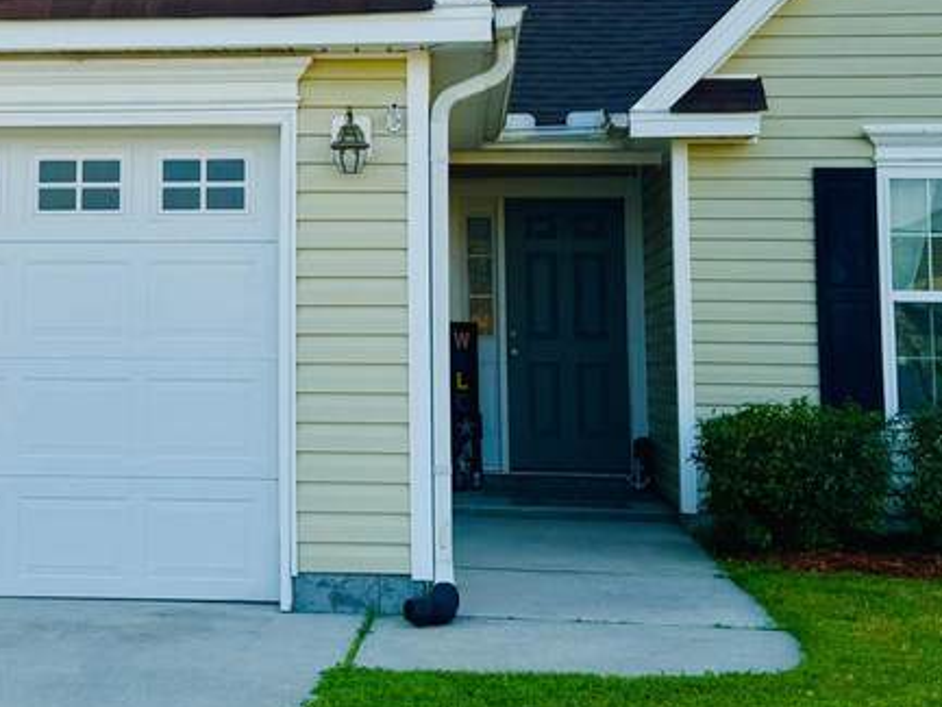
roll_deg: -0.6
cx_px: 226
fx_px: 1933
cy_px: 109
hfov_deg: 27.0
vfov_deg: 20.4
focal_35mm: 71
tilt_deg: +5.7
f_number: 1.78
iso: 80
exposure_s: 1/3413
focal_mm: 6.76
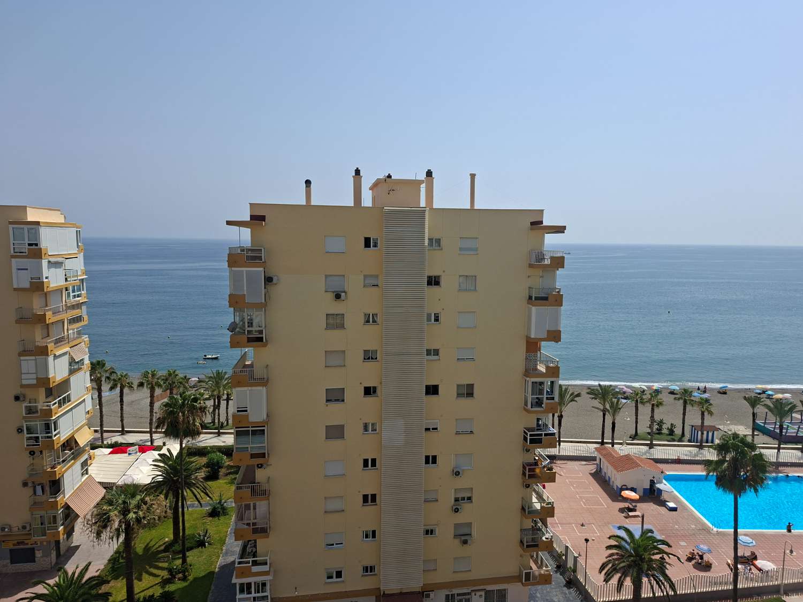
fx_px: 534
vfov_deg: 58.9
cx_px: 402
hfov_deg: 73.9
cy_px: 301
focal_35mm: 23
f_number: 1.8
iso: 50
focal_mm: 5.54
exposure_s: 1/2525
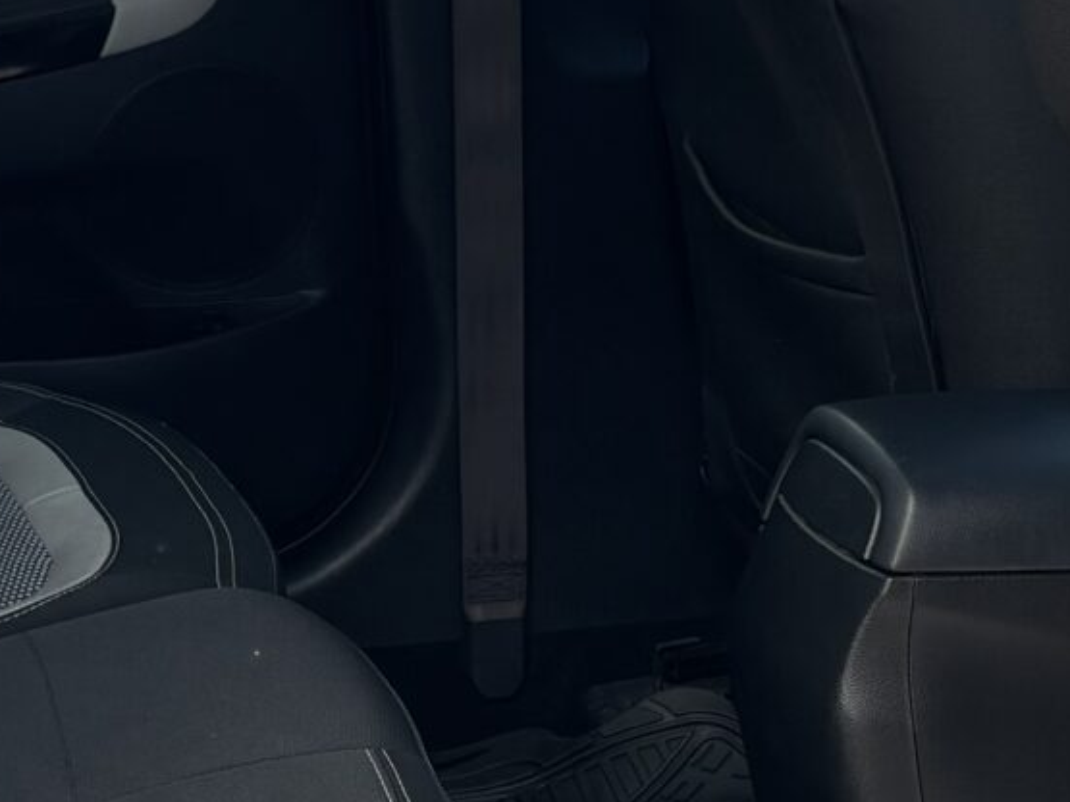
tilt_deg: -23.7
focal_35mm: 120
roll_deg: -4.4
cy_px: 432
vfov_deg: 12.3
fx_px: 3708
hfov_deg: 16.4
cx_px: 403
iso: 50
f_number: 1.6
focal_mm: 5.96
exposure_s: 1/264
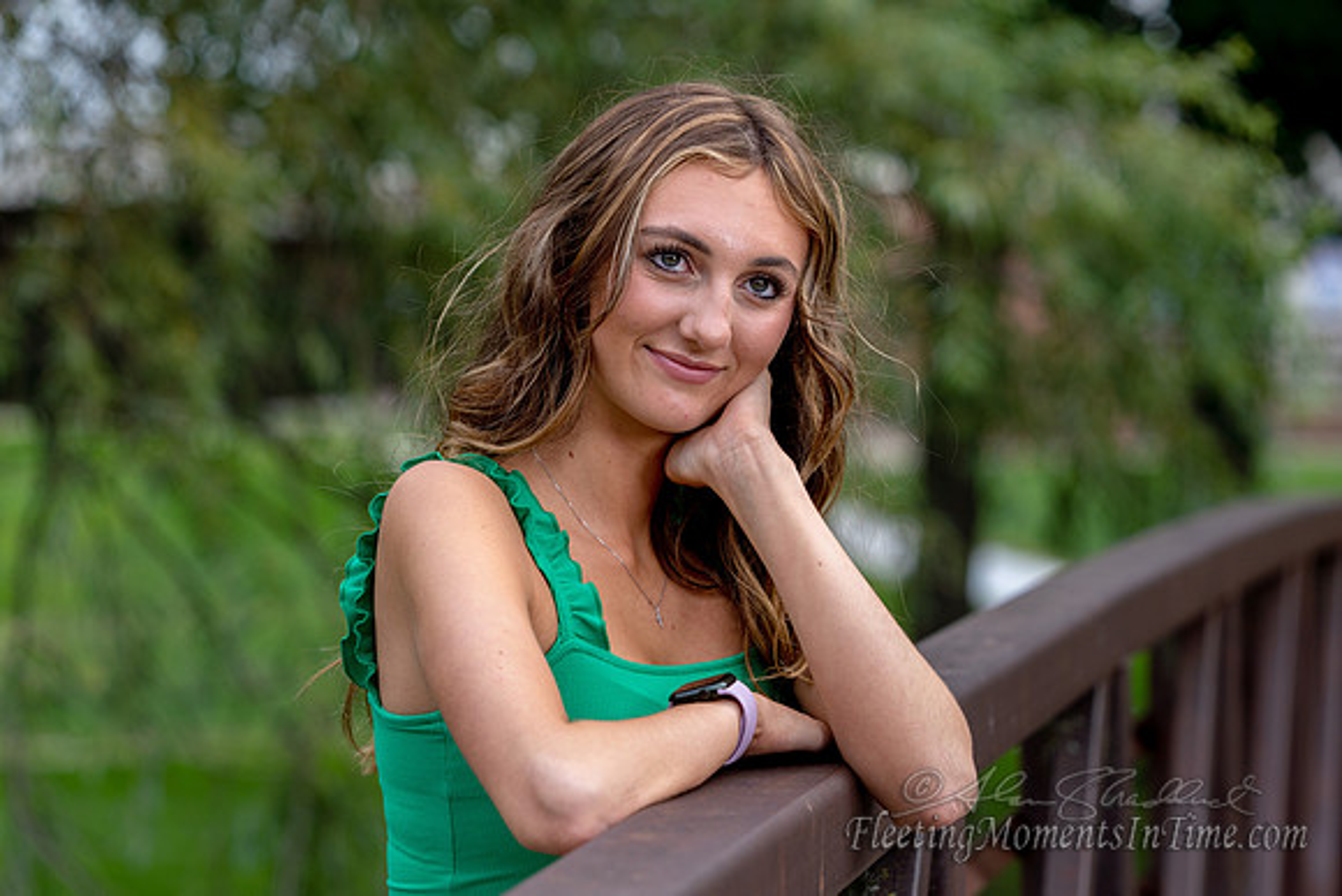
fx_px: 4474
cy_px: 448
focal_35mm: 120
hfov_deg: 17.1
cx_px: 671
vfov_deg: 11.4
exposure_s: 1/250
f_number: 4
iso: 100
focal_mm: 120
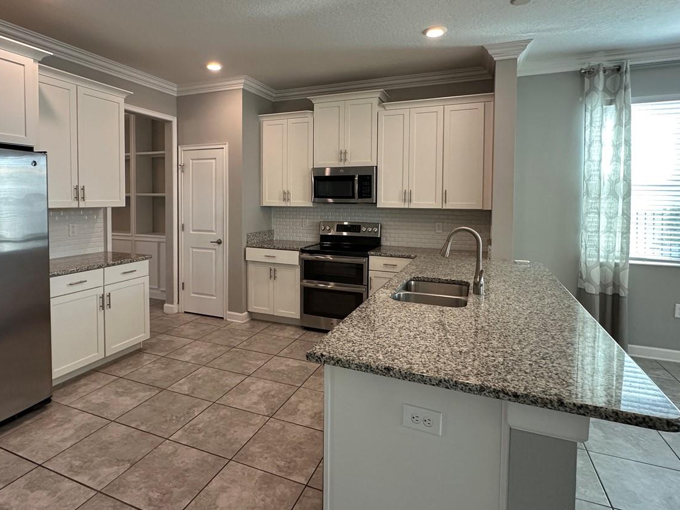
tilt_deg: -0.9
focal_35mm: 20
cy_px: 209
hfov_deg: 81.5
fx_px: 393
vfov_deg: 65.5
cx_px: 305
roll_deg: -0.2
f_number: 2.2
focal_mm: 2.22
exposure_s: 1/120
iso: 250
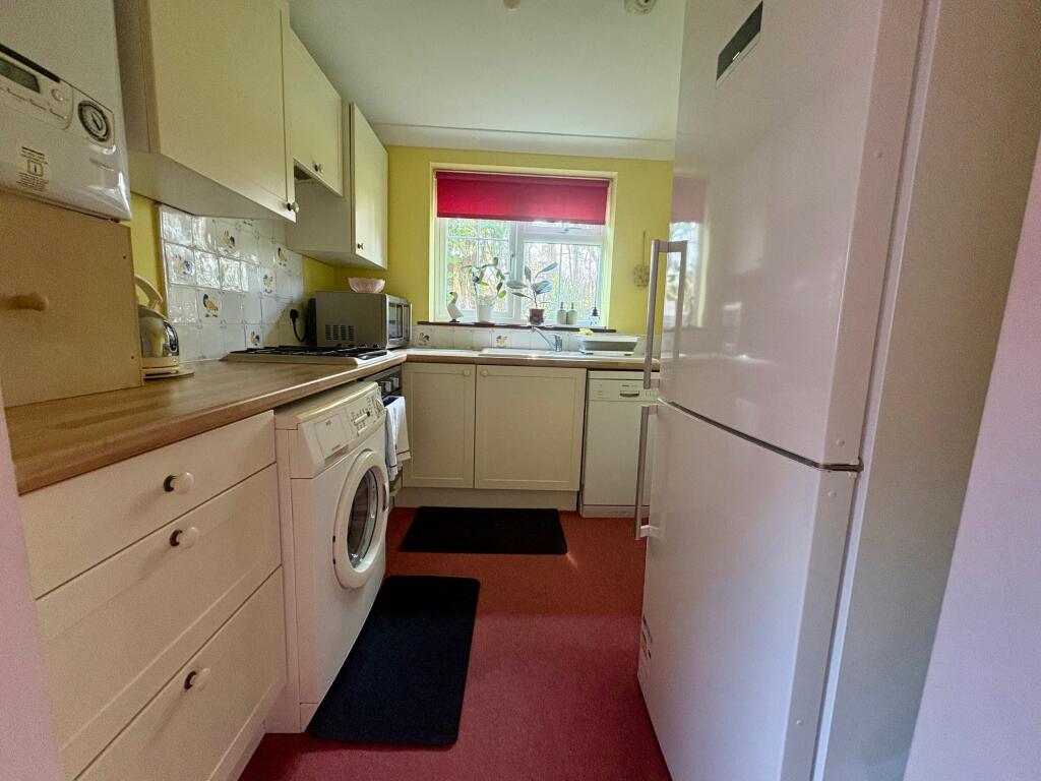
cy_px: 390
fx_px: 421
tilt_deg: -8.4
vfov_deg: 85.7
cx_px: 520
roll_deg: -1.8
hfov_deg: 102.1
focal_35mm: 14
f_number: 2.2
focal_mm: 2.22
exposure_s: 1/60
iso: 320
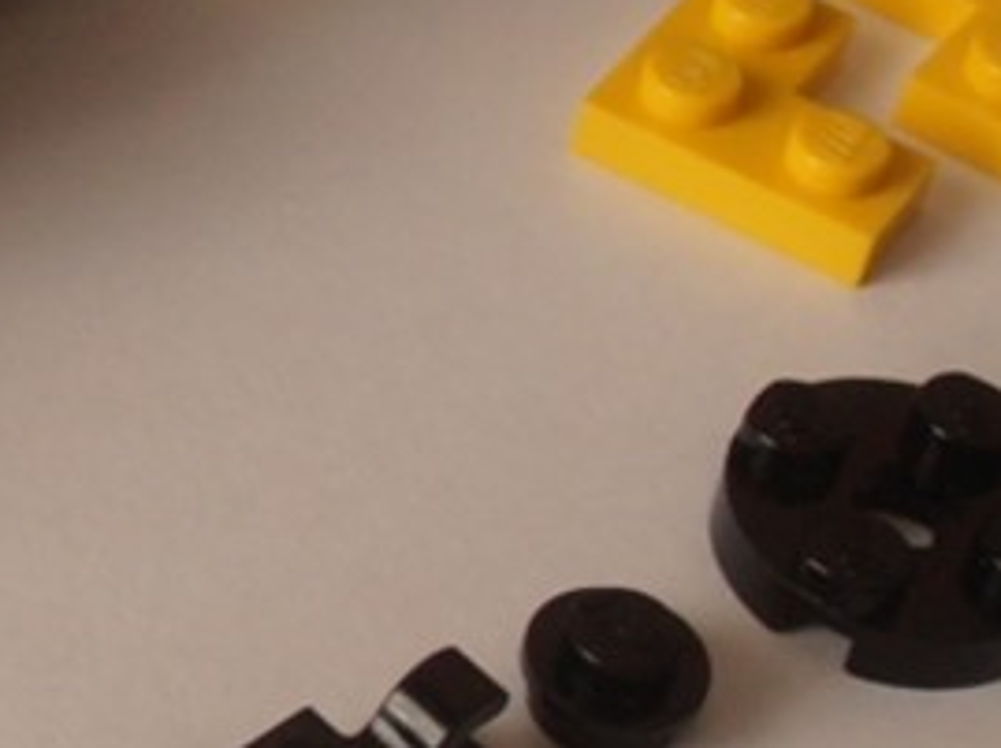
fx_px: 3581
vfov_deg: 11.9
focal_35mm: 124
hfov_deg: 15.2
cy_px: 341
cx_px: -268
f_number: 3.9
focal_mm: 6.61
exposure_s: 1/25
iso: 125
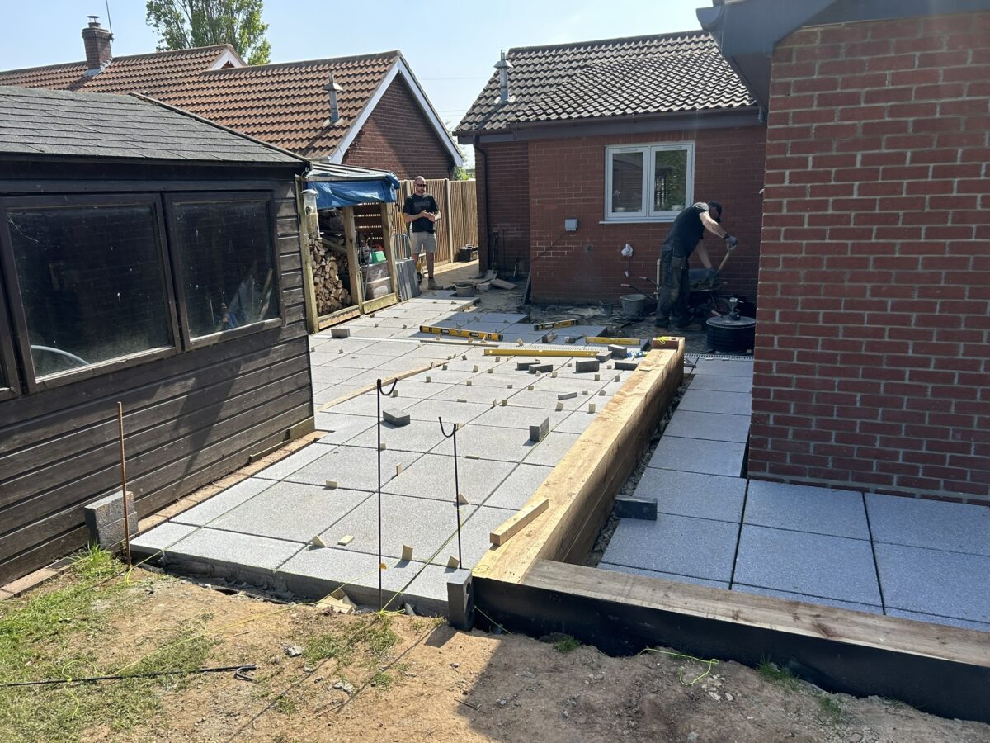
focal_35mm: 26
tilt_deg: -14.9
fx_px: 744
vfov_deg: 53.1
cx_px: 495
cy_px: 372
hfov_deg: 67.3
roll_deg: +2.1
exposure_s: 1/2695
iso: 50
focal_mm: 5.7
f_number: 1.5
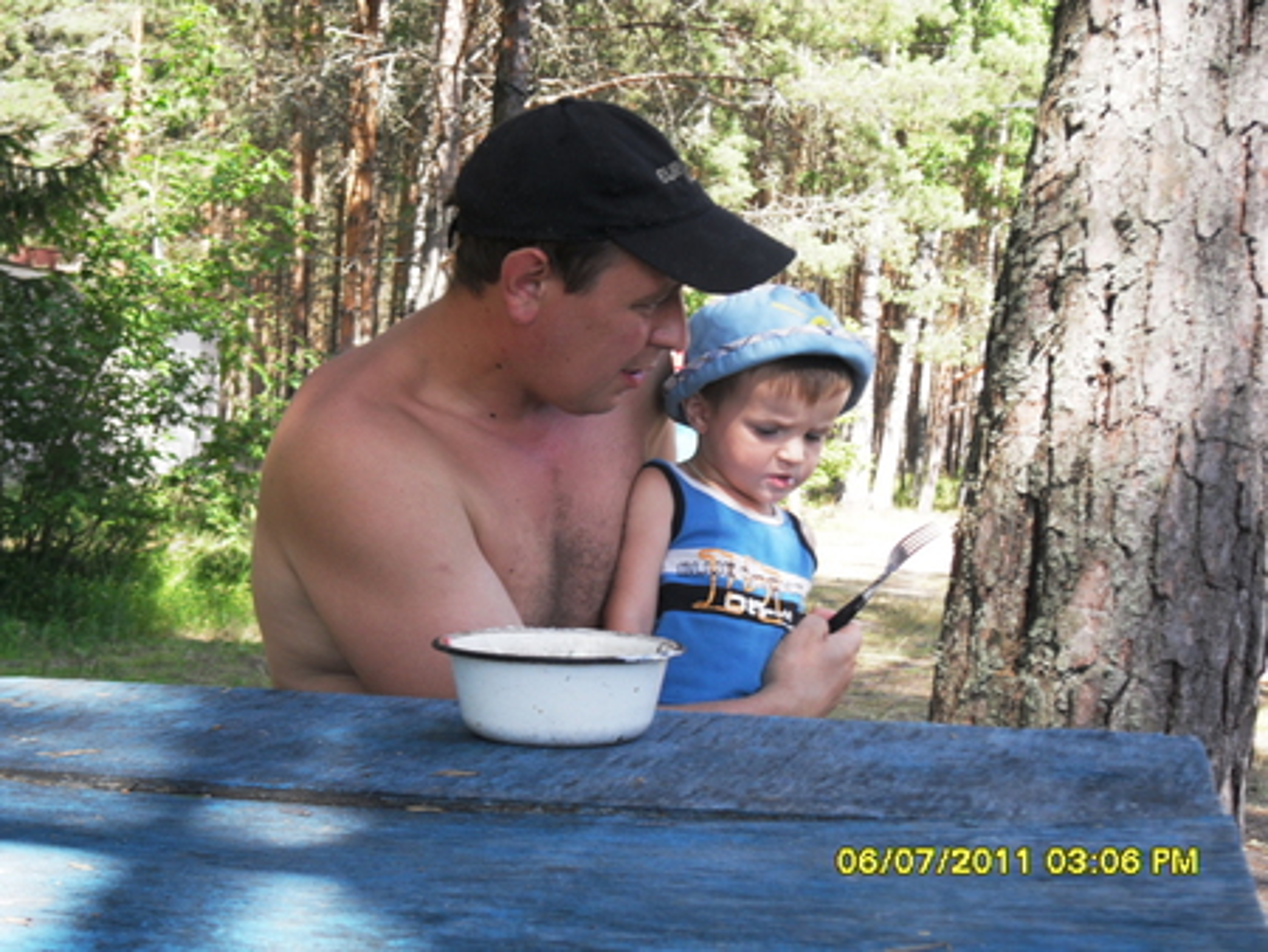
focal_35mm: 67
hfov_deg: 29.0
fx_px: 2456
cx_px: 634
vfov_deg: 22.0
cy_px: 476
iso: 80
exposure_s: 1/90
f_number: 4.2
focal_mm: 12
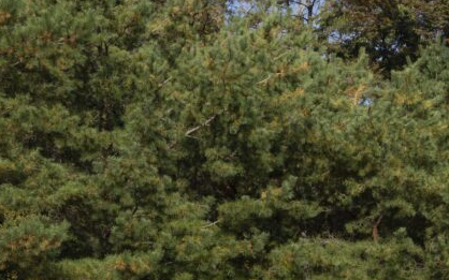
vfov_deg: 9.2
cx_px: 493
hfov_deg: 14.6
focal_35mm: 140
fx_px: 1713
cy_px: 345
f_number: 11
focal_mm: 56
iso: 100
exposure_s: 1/125
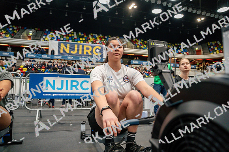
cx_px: 114
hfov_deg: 71.3
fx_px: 160
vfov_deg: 51.1
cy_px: 76
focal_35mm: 25
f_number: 2.8
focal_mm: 25.1
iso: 2500
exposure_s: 1/200
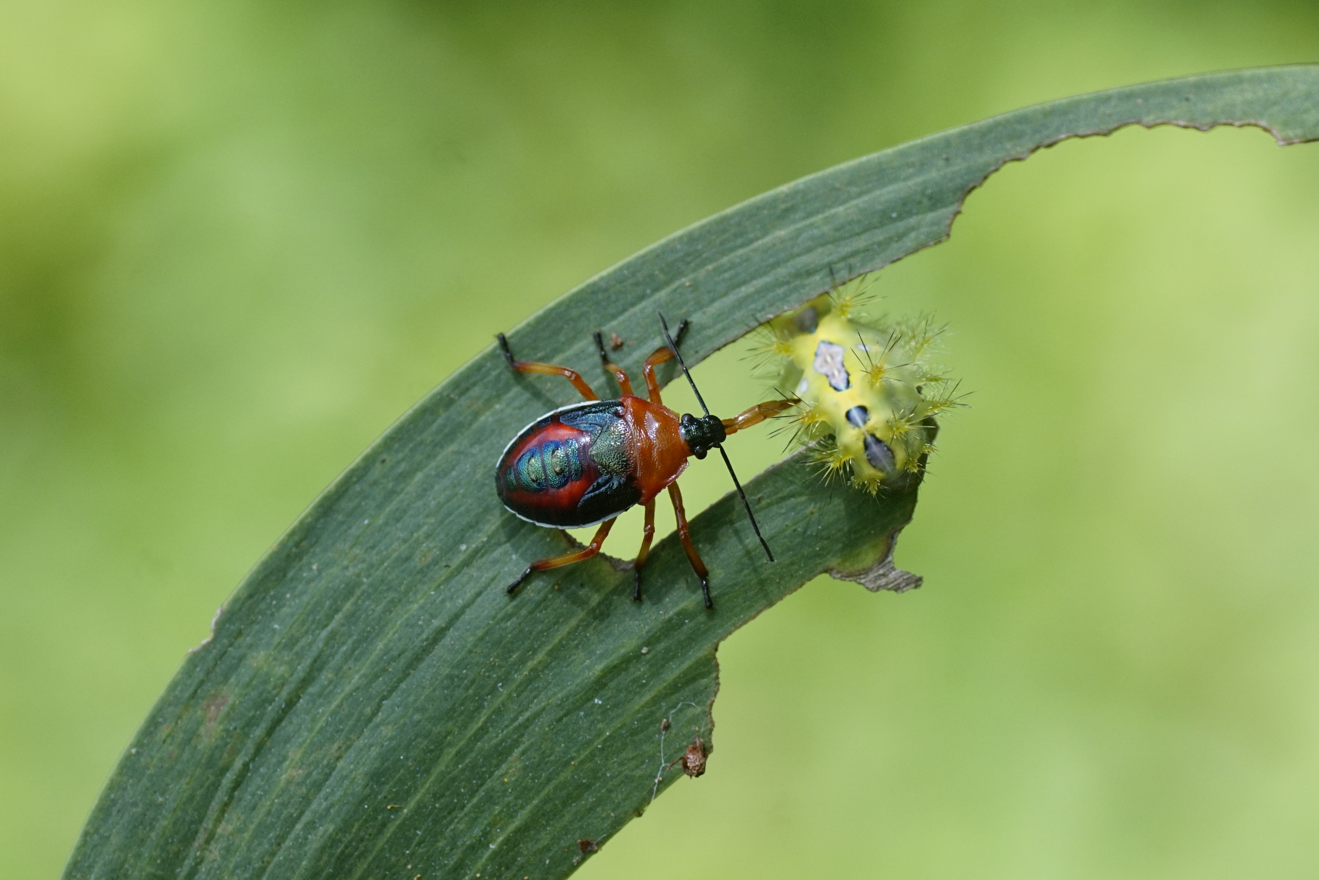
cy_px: 440
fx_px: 4947
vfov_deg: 10.2
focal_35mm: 135
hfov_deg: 15.2
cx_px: 660
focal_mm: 90
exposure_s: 1/800
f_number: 5.6
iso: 500
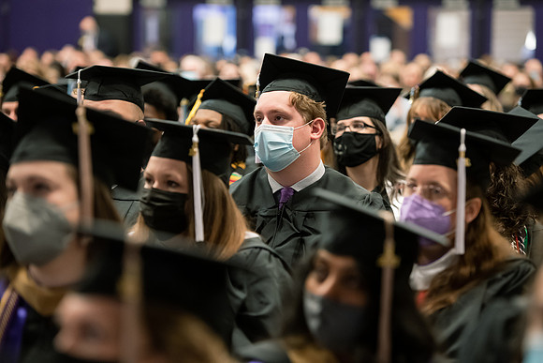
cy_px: 182
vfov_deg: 11.2
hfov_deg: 16.8
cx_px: 272
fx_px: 1841
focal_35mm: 122
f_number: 3.2
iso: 3200
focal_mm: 122
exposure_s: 1/200
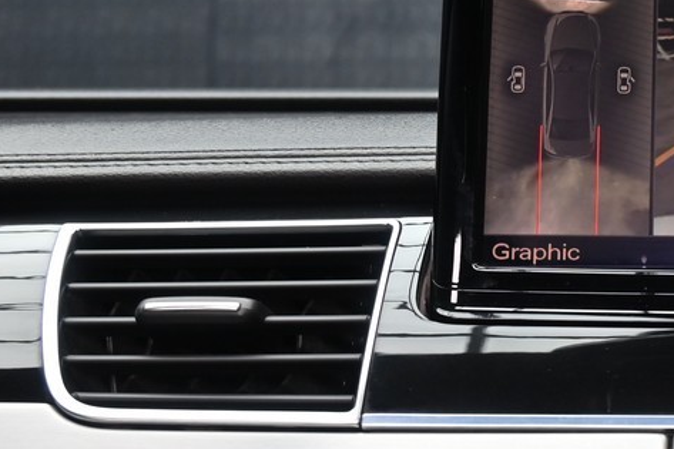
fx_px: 1478
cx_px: 769
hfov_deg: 23.8
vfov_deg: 17.3
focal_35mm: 79
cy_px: 220
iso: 560
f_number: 5.6
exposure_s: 1/60
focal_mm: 23
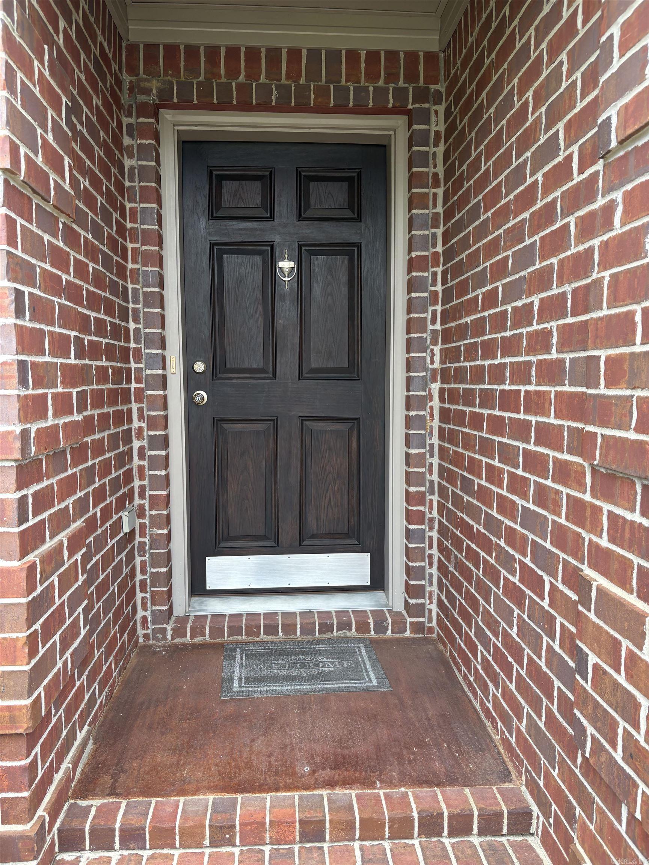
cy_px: 432
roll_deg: +0.1
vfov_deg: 67.3
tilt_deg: -3.7
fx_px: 650
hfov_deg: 53.1
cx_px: 324
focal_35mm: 26
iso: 50
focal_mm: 5.96
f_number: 1.6
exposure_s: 1/122
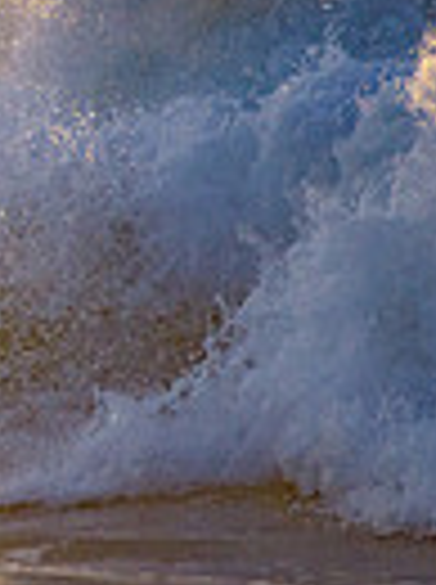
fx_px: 36260
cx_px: -607
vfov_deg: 0.9
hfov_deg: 0.7
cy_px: 61
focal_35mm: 2152
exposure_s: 1/2000
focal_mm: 500
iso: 500
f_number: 5.6
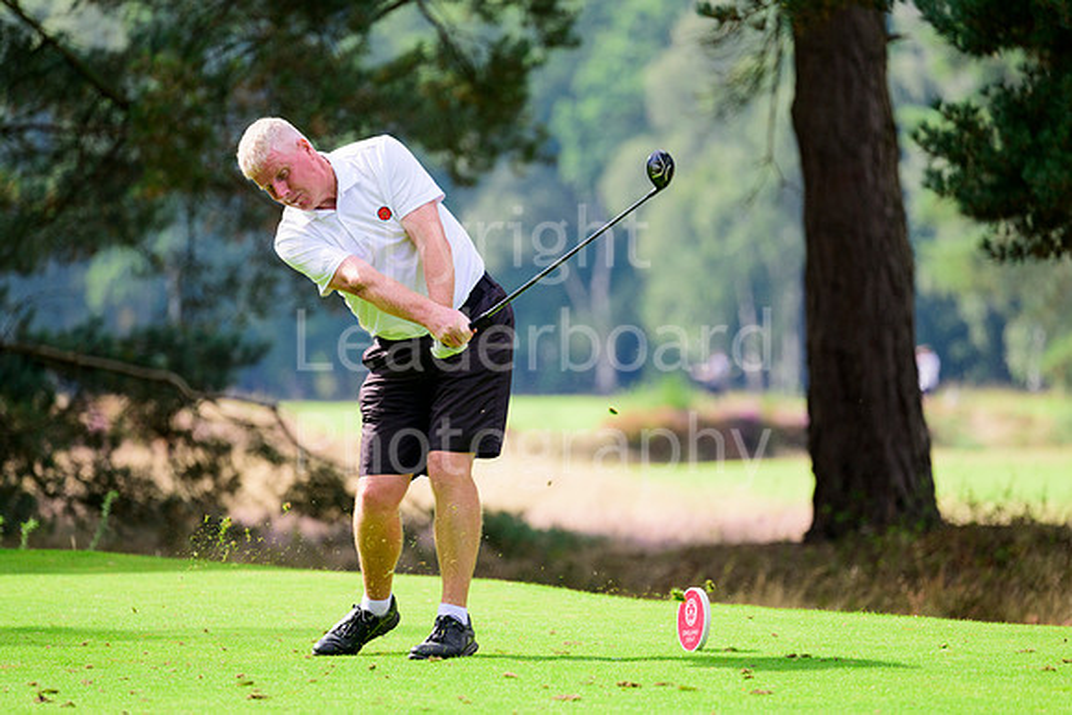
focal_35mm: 330
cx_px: 536
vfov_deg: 4.2
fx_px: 9835
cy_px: 358
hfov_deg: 6.2
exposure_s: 1/1600
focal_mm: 310
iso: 800
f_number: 5.6
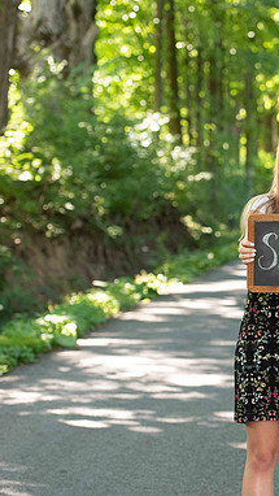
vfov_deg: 17.3
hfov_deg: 9.7
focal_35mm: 124
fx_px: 1630
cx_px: 305
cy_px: 246
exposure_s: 1/200
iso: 640
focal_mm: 78
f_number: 3.5
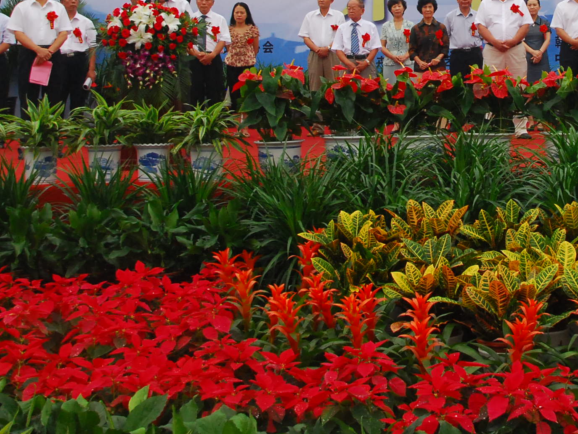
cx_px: 474
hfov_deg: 28.3
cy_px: 32
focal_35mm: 67
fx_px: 1119
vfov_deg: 21.4
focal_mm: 22
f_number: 10
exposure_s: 1/400
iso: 800
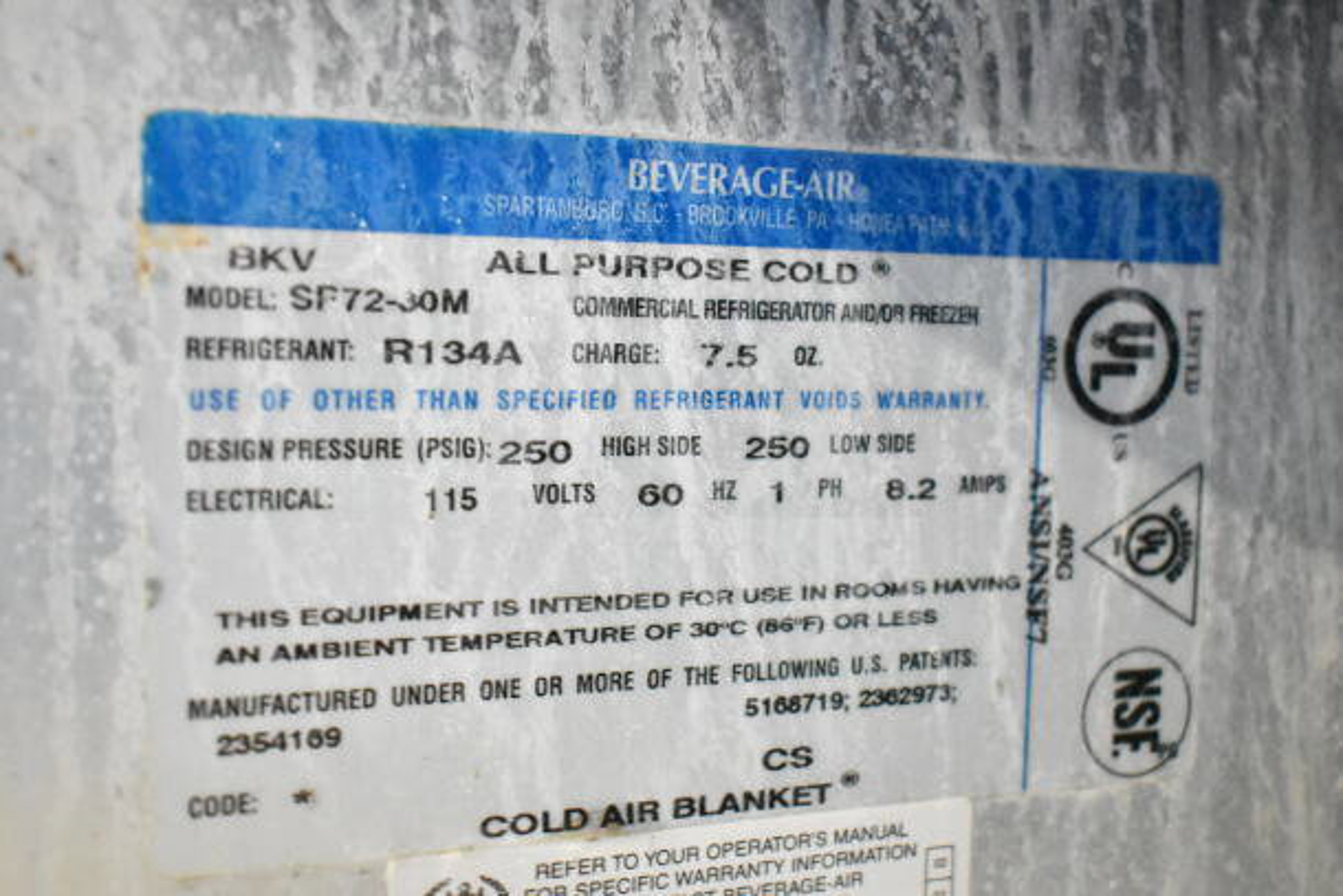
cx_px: 672
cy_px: 448
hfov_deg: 47.9
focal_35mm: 40
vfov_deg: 33.0
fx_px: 1511
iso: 12800
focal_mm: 27
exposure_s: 1/40
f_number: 4
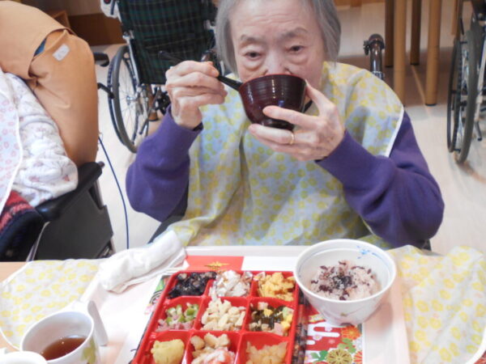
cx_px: 243
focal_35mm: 39
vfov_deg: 36.8
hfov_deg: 47.9
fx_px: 548
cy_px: 182
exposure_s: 1/30
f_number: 3.9
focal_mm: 6.7
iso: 200
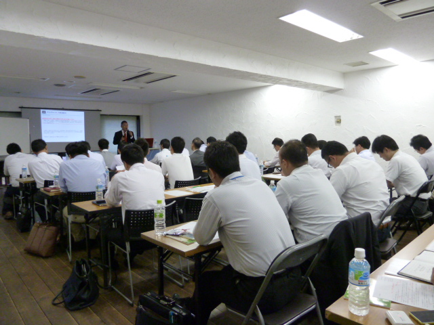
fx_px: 313
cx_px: 217
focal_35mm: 25
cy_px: 162
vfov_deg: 54.9
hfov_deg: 69.4
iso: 400
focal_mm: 4.1
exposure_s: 1/25
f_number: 3.3
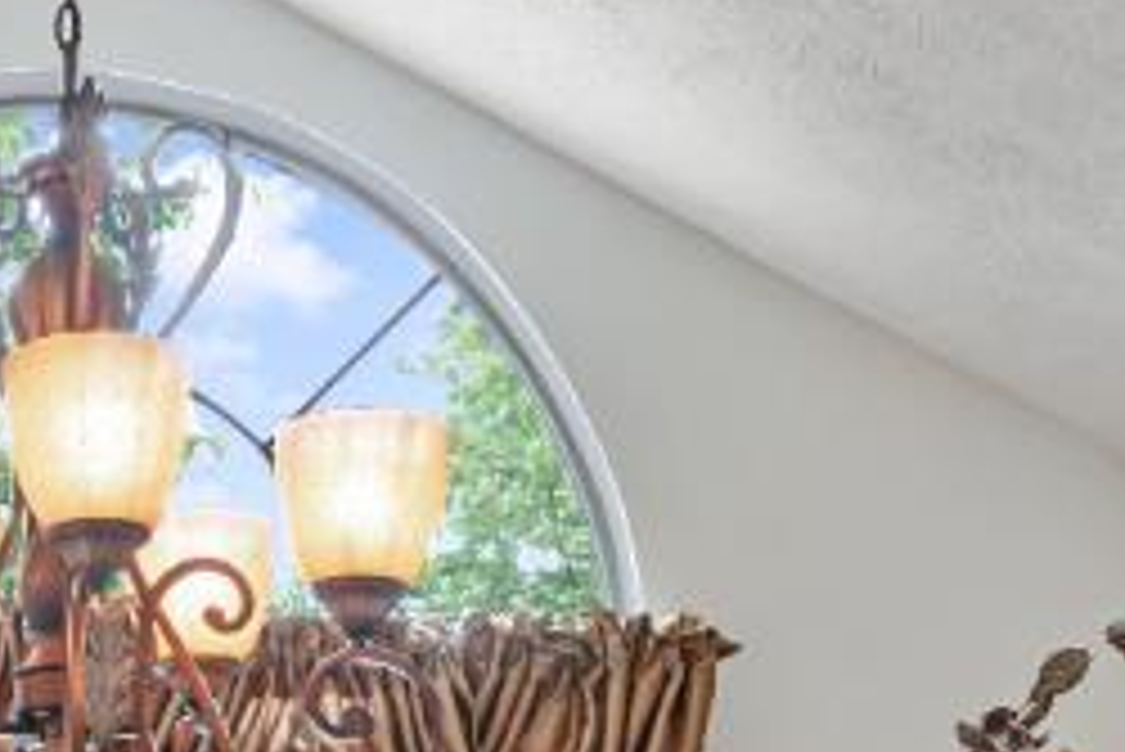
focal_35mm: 84
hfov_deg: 23.2
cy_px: 1040
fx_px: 2626
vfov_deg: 15.3
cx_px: 4
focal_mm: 14
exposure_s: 1/15
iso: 280
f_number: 10
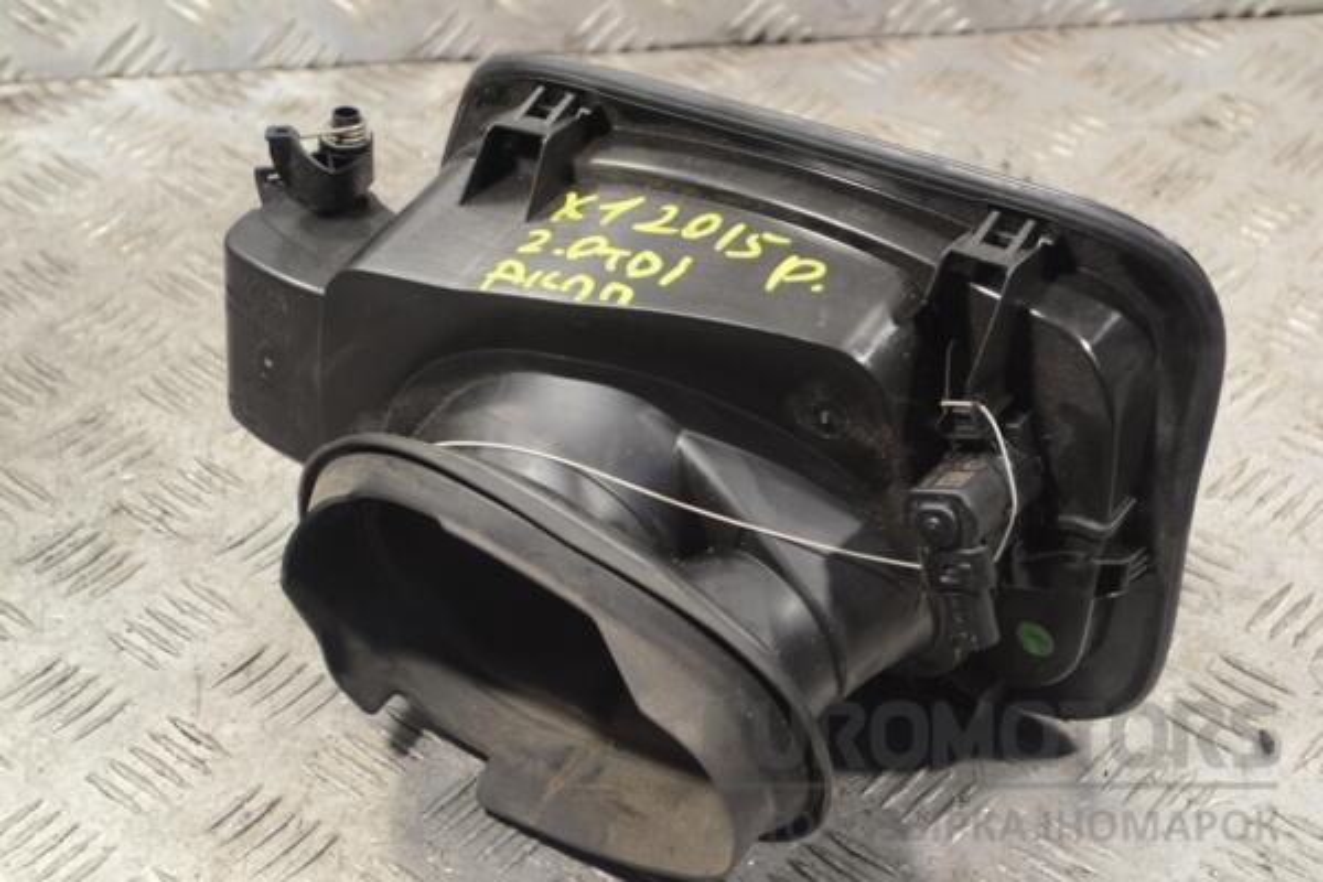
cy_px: 441
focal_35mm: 78
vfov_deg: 17.5
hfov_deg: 26.0
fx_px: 2866
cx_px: 662
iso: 450
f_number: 5.6
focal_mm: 52
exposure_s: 1/30
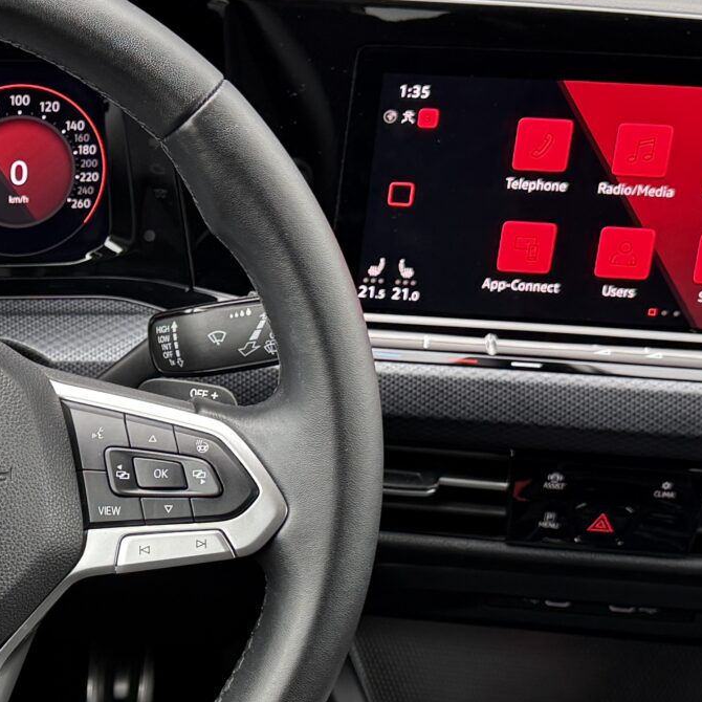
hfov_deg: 20.4
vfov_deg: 21.3
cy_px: 485
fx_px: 1858
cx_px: -71
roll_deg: +0.5
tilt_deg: -29.7
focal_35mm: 81
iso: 160
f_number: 1.78
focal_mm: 6.76
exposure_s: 1/121
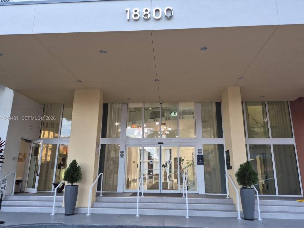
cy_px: 119
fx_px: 211
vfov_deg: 56.8
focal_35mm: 24
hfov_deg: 71.6
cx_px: 153
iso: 200
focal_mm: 5.4
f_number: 1.8
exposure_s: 1/120
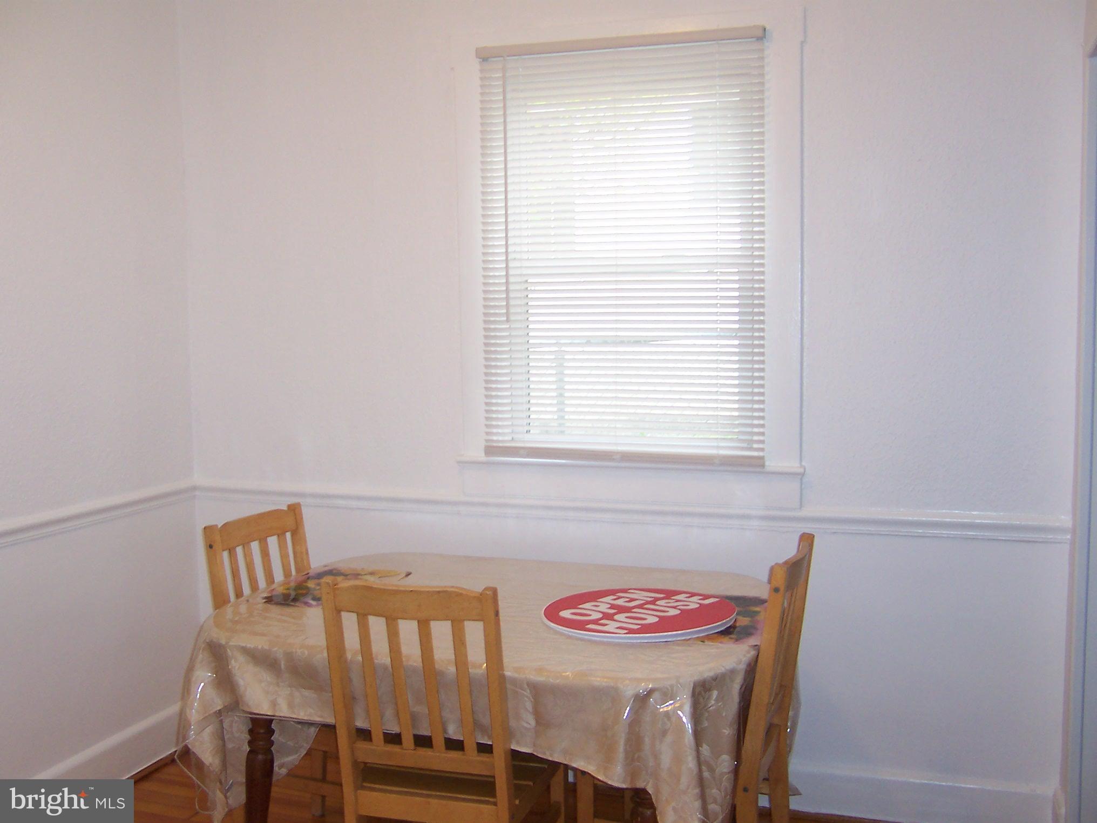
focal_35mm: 36
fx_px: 1141
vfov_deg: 39.7
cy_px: 412
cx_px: 548
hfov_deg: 51.4
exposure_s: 1/60
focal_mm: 5.6
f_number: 2.8
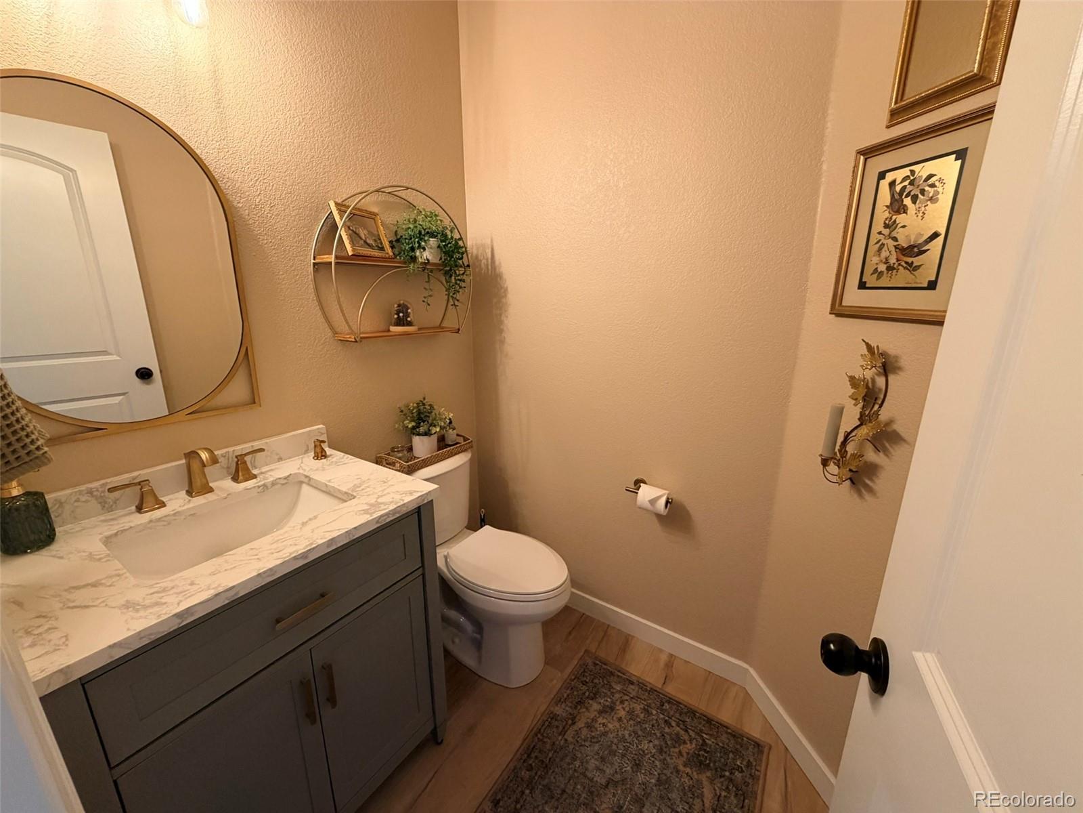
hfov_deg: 102.1
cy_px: 406
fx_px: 438
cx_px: 542
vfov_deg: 85.7
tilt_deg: -15.0
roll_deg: -0.2
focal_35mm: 14
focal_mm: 2.22
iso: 250
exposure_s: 1/120
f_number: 2.2
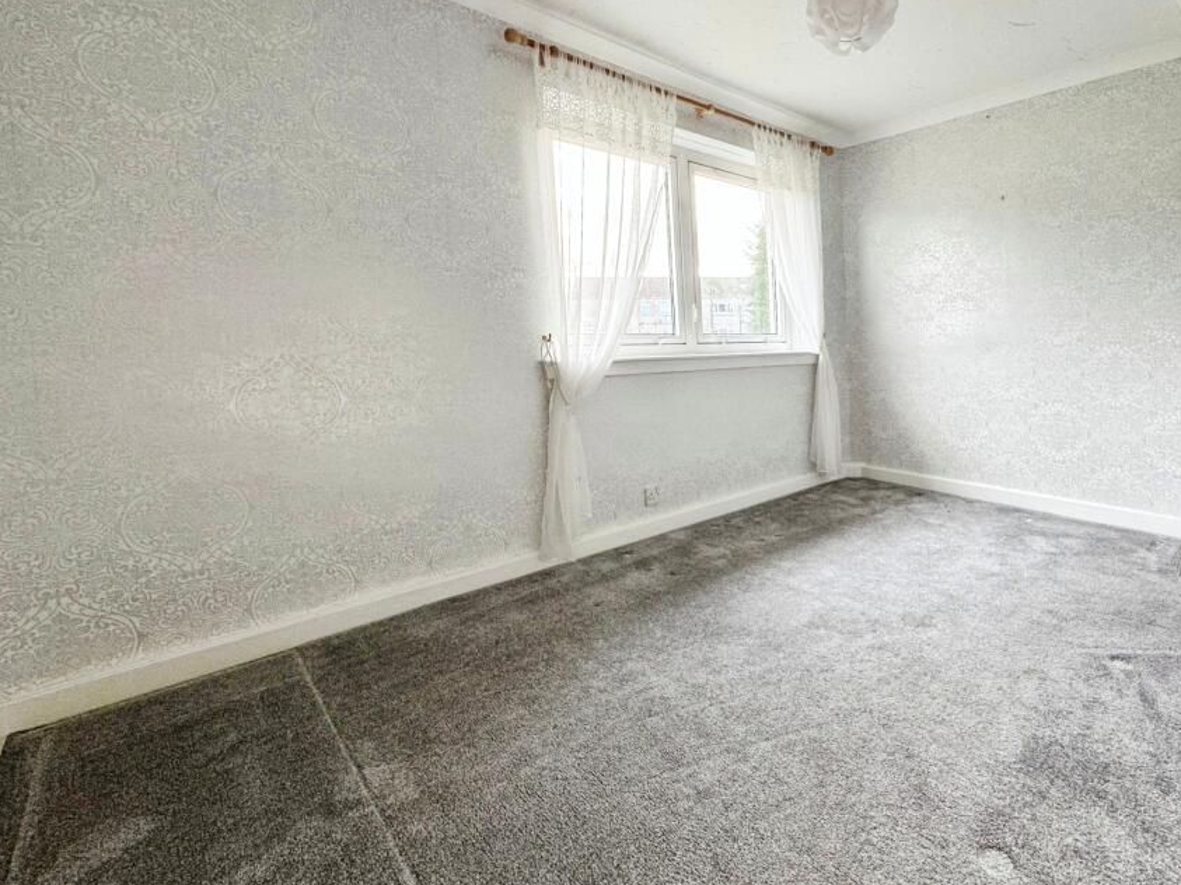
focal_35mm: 17
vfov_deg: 74.7
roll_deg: +0.2
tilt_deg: -7.2
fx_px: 580
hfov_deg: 89.9
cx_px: 706
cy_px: 434
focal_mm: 2.22
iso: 160
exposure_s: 1/99
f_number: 2.2
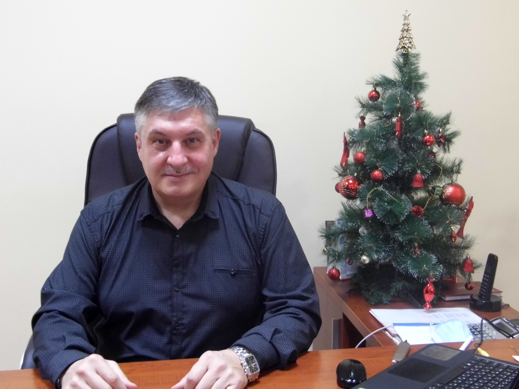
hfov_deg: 43.9
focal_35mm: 43
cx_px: 260
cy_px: 194
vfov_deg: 33.6
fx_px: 645
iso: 400
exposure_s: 1/15
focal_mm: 7.7
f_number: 3.5
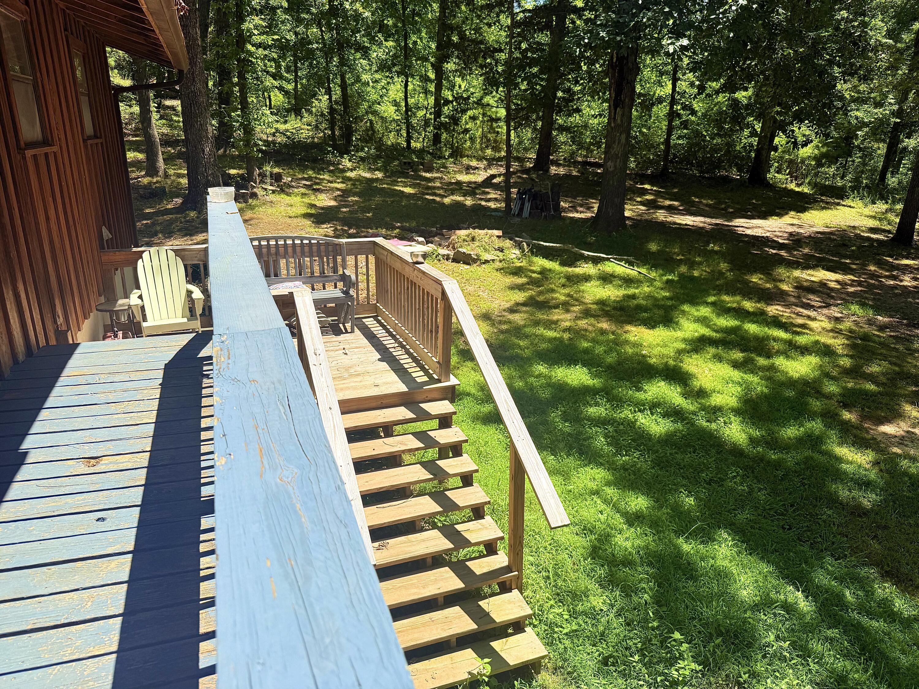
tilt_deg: -19.2
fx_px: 637
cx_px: 460
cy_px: 344
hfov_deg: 71.6
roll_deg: +0.7
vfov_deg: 56.8
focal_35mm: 24
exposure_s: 1/3145
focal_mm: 6.76
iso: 80
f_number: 1.78
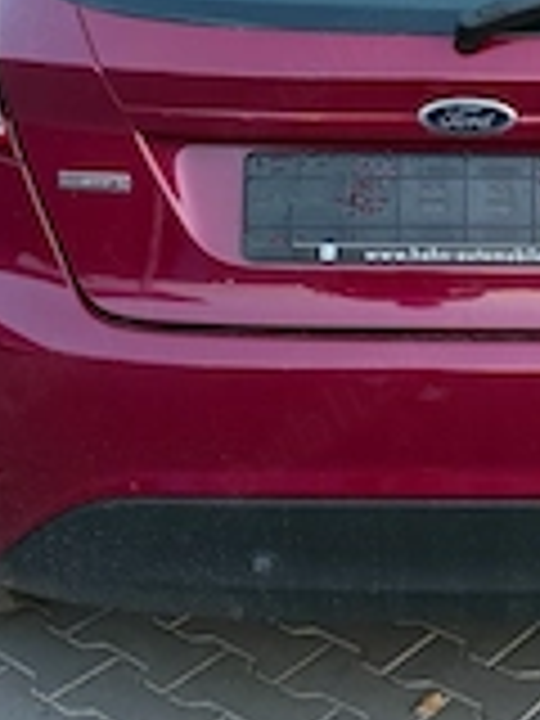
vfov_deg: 28.9
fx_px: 1352
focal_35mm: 65
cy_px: 99
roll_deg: +0.2
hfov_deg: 22.2
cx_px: 450
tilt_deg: -10.1
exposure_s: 1/60
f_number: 1.6
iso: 400
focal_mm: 5.96
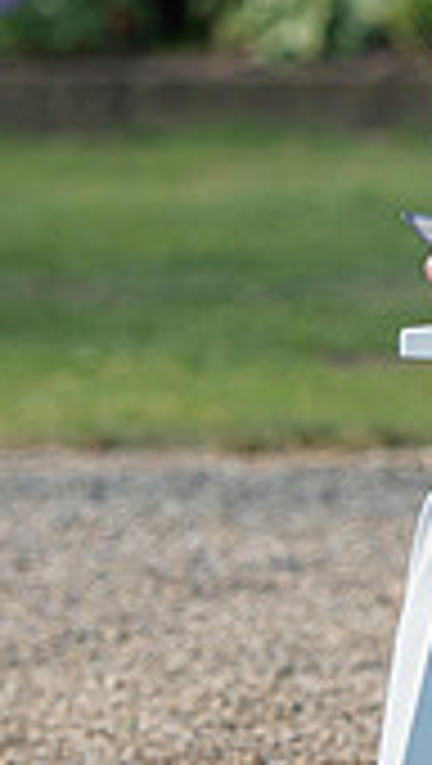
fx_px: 11431
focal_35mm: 563
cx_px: 960
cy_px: 149
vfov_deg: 3.8
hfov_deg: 2.2
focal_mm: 125
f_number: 2.8
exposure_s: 1/3200
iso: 400
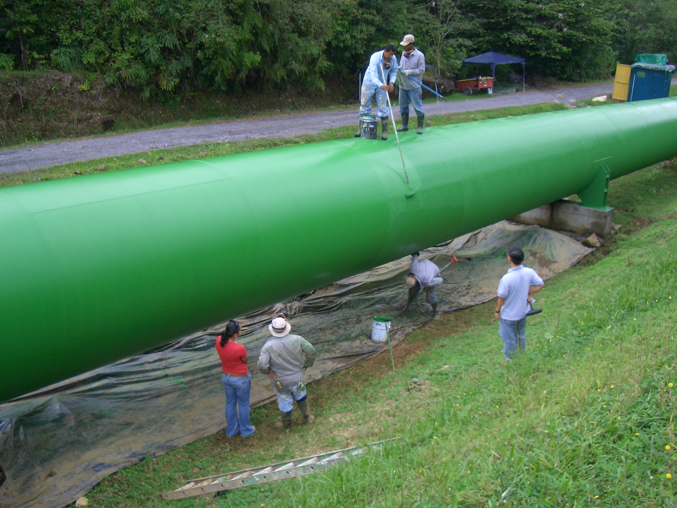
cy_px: 254
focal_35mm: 41
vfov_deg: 35.1
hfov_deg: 45.8
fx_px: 802
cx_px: 338
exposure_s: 1/200
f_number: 2.8
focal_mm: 6.8
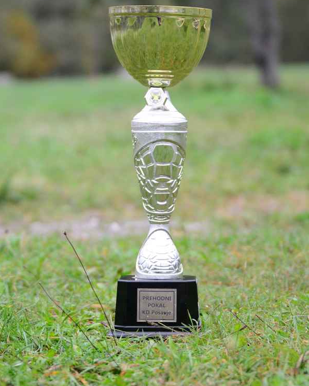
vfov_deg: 10.3
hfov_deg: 8.3
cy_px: 159
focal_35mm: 187
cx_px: 154
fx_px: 2138
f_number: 4.2
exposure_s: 1/1000
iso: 900
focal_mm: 110
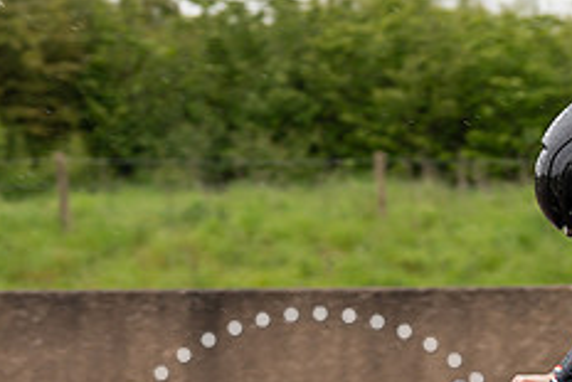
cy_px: 295
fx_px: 3609
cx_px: 658
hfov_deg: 9.0
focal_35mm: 227
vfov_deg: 6.1
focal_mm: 70
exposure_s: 1/1000
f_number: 3.5
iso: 320
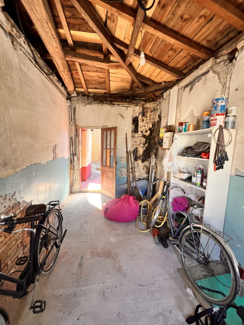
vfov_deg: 106.2
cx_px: 122
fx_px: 122
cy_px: 162
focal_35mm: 13
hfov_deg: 89.9
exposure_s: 1/99
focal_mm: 1.57
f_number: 1.8
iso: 125
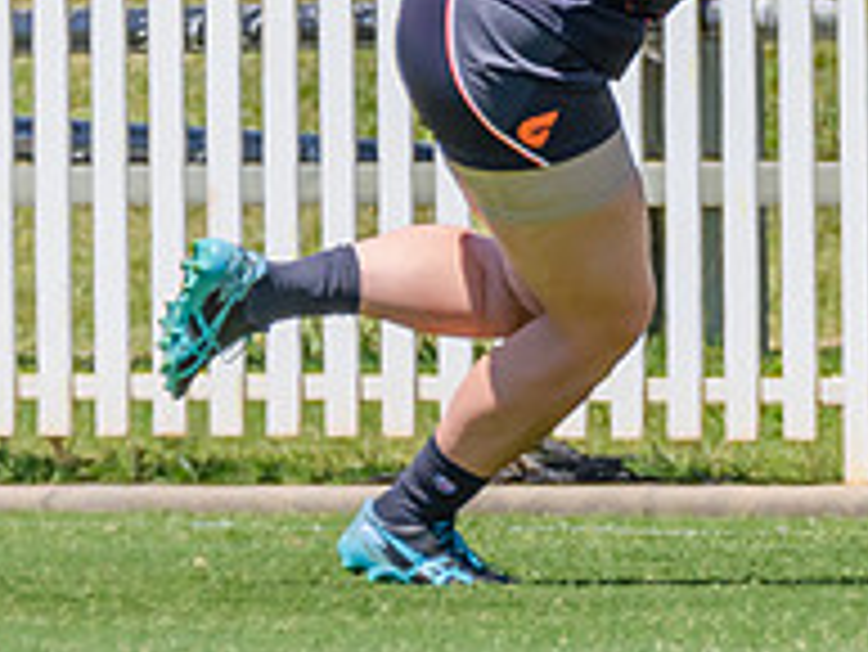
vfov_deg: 0.6
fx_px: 64709
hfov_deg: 0.8
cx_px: 1012
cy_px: 173
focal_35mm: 2579
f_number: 10
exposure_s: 1/2000
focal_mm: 460
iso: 800
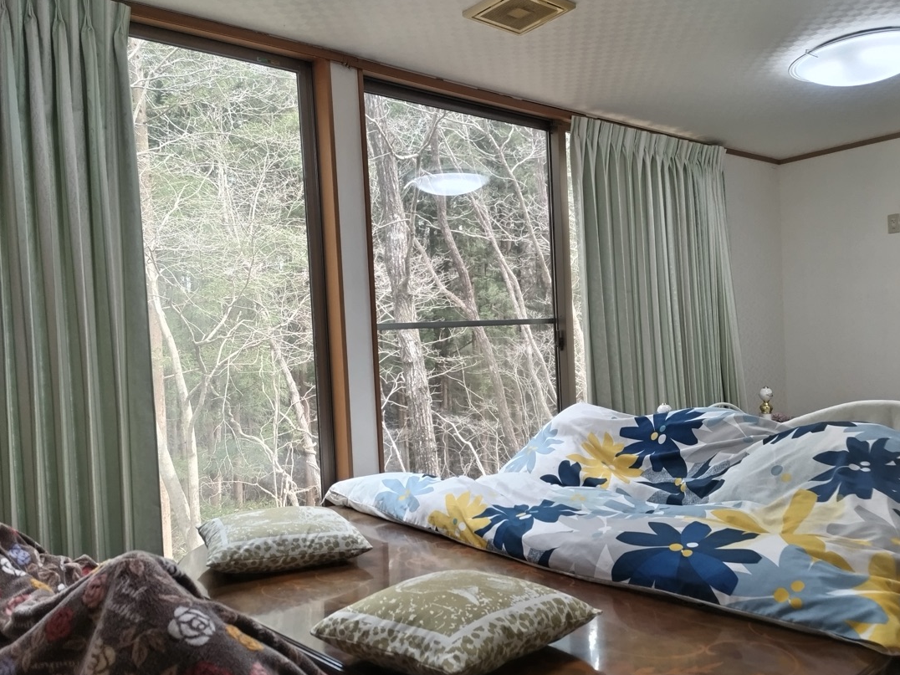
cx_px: 500
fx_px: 754
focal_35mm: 29
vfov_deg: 48.2
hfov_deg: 61.5
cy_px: 355
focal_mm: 4.8
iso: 211
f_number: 1.79
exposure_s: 1/100
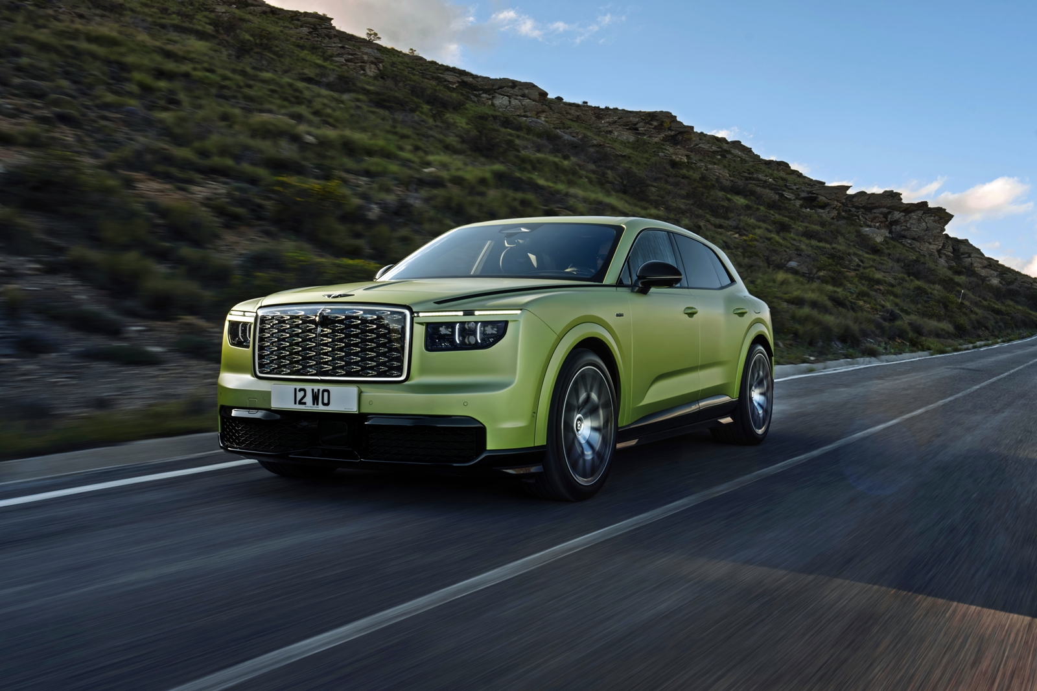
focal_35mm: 31
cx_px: 518
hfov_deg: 60.3
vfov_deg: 42.3
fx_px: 893
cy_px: 346
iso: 100
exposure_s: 1/20
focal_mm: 31
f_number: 13
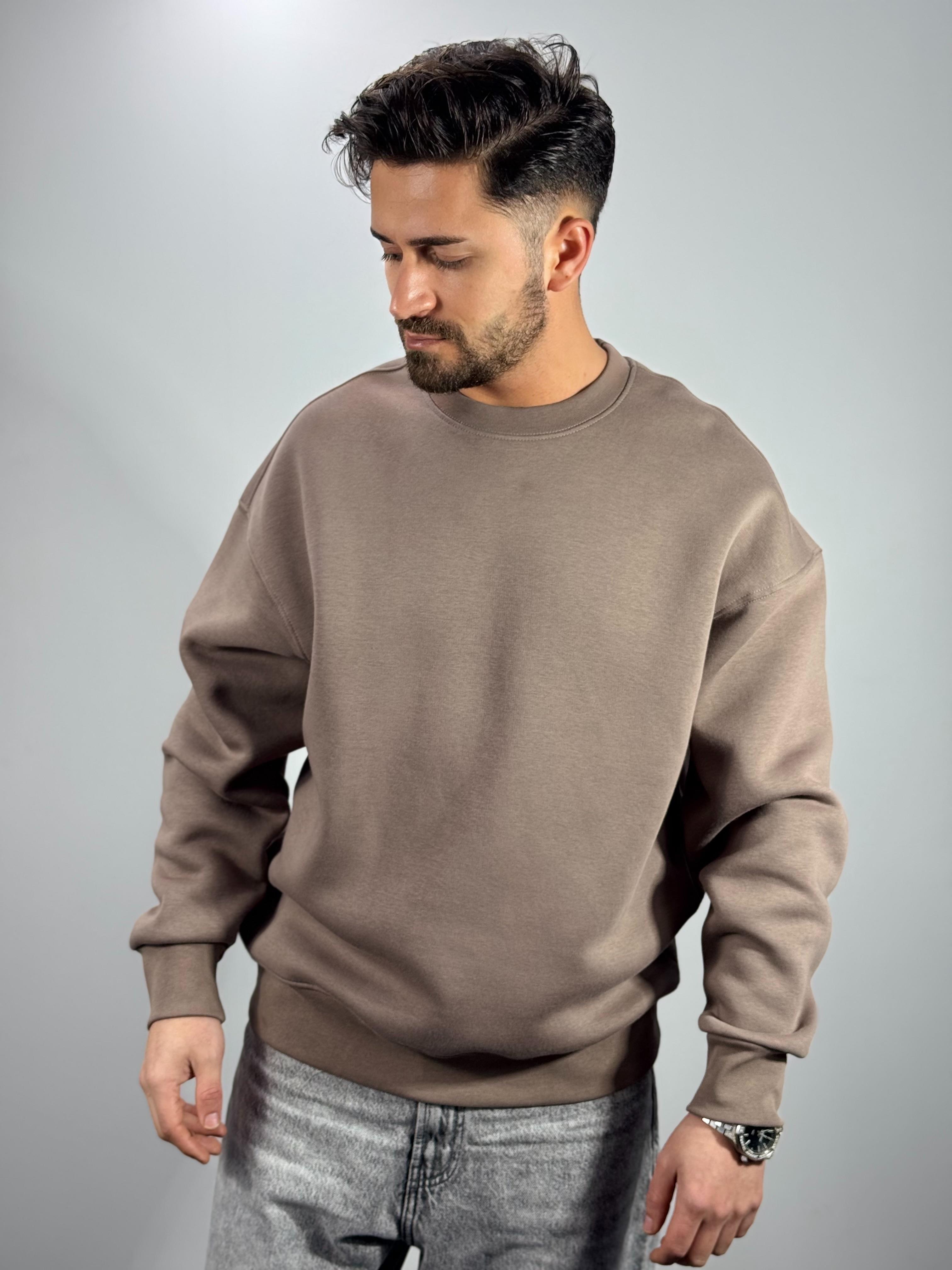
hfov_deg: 30.3
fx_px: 1760
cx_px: 476
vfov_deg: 39.7
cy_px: 635
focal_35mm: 48
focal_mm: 6.76
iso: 50
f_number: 1.78
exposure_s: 1/123
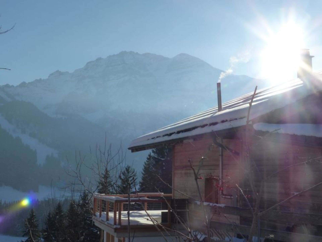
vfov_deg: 28.6
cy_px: 121
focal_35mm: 51
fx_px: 474
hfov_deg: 37.5
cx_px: 161
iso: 160
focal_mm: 8.7
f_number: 5
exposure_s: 1/1600
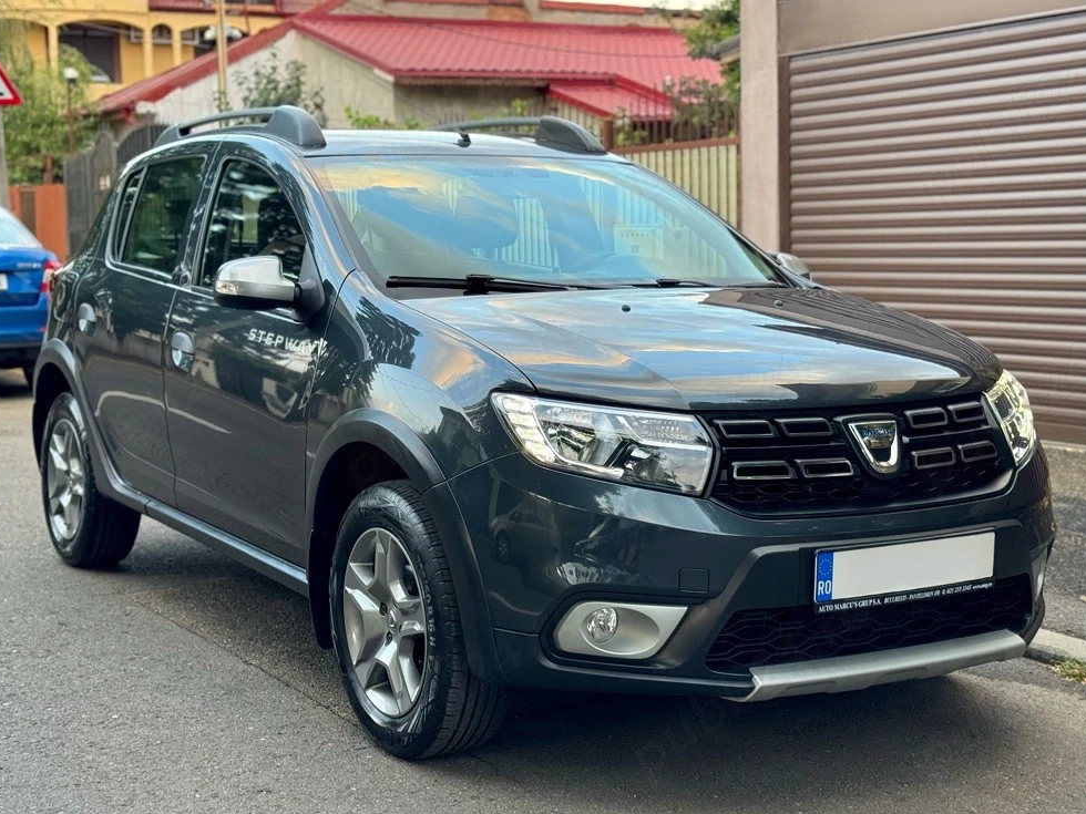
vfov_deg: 29.7
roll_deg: +2.5
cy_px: 406
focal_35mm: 49
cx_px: 537
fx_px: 1537
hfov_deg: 38.9
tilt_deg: -6.4
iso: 50
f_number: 1.78
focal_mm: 6.76
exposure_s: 1/121
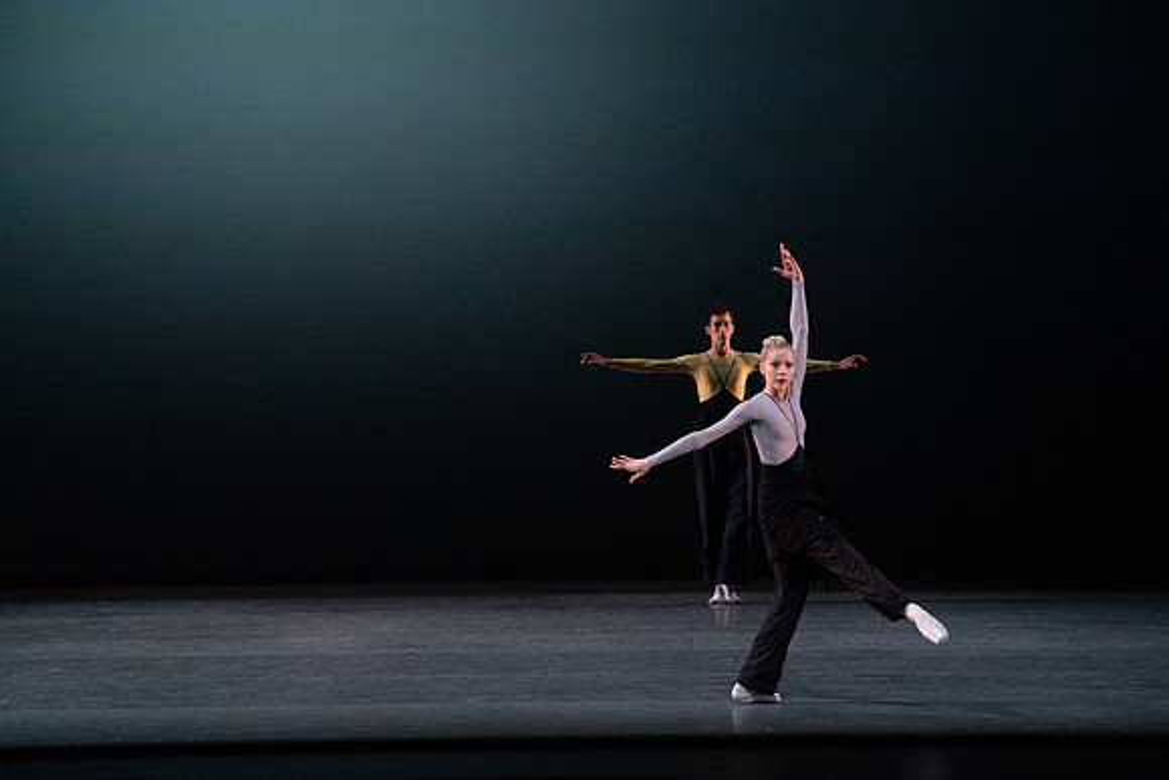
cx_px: 584
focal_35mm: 156
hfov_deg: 13.2
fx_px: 5067
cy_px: 390
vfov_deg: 8.8
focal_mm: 156
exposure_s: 1/500
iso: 12800
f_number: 8
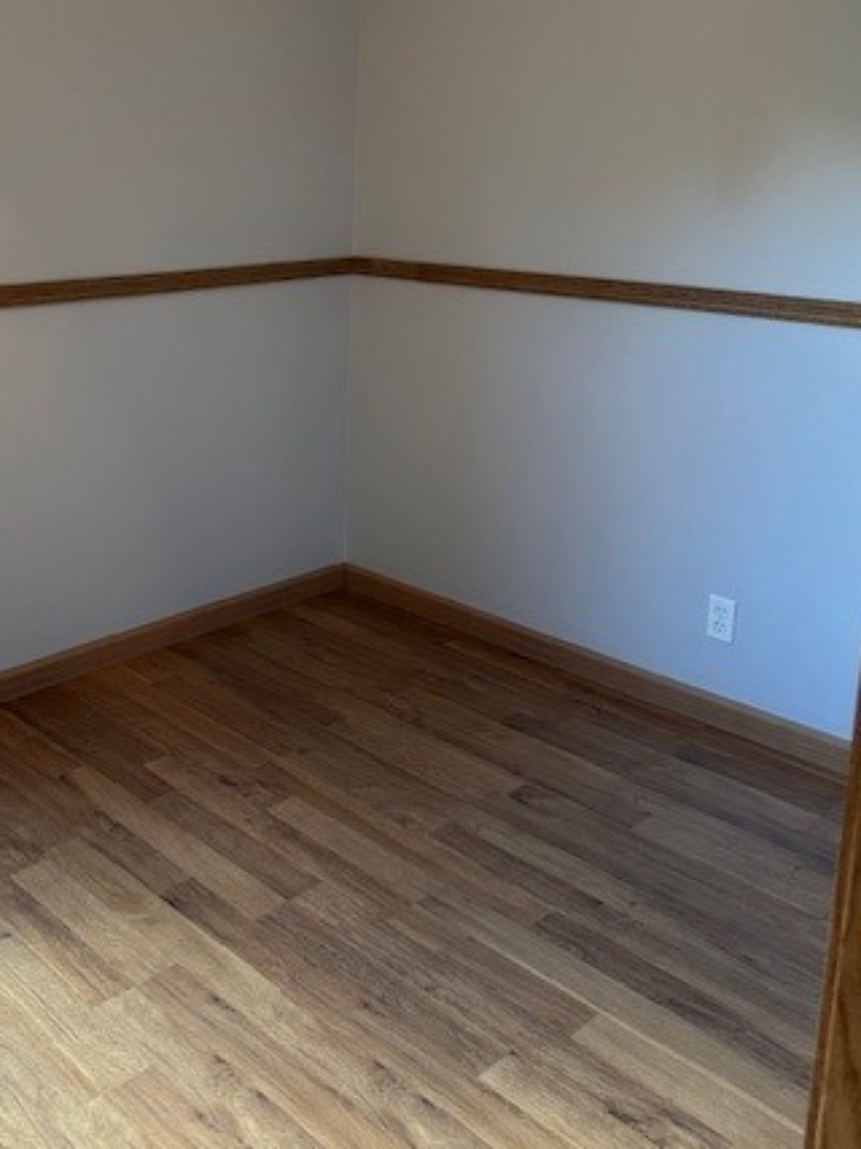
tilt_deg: -11.4
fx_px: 1194
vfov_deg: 50.5
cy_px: 393
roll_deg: -1.0
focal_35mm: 36
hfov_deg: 38.7
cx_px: 223
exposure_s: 1/60
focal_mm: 6.86
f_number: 1.78
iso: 250
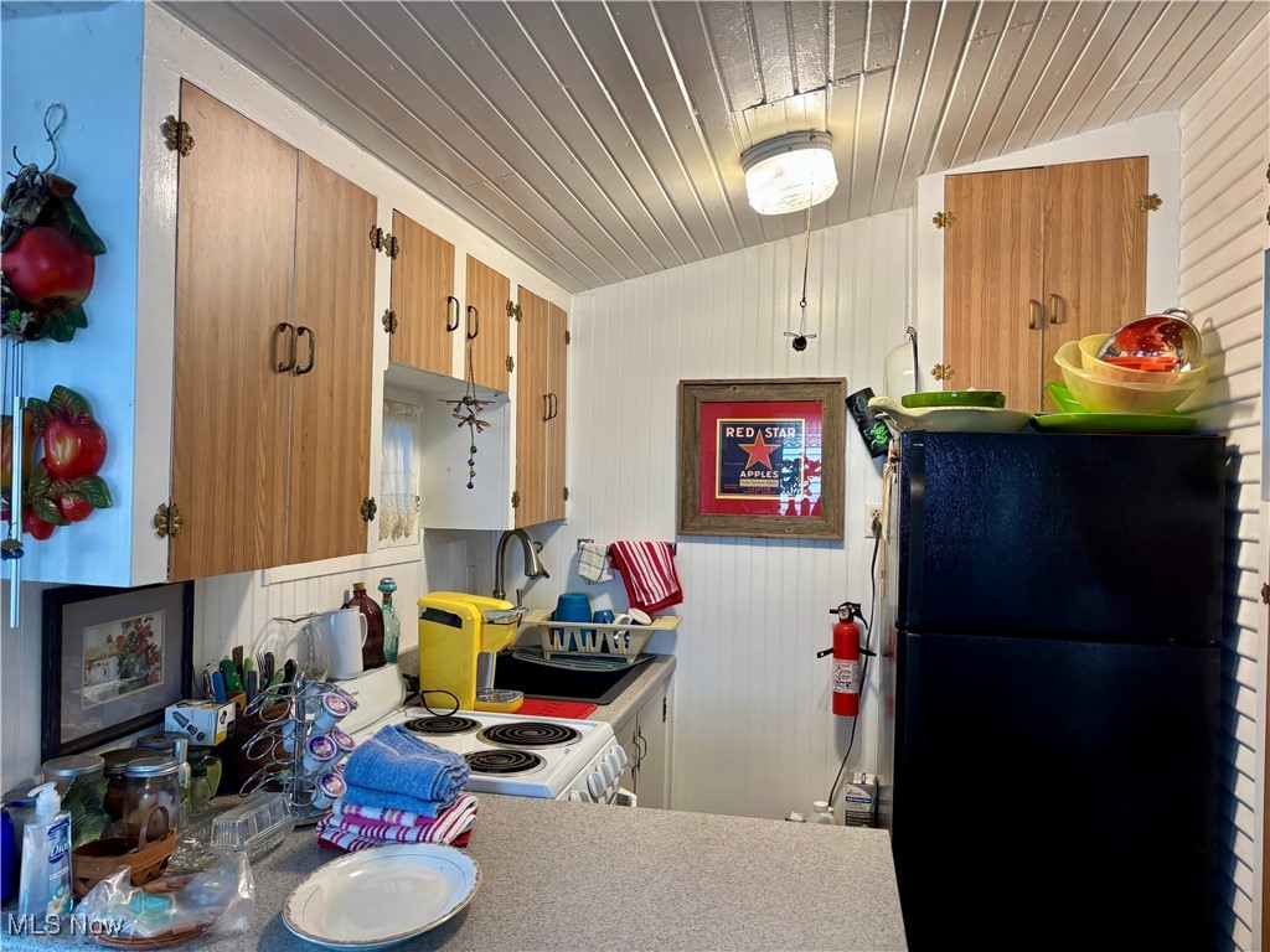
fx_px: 954
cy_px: 476
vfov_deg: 53.1
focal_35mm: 26
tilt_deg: -0.2
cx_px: 635
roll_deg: -1.8
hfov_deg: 67.3
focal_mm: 5.96
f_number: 1.6
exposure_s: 1/60
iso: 125
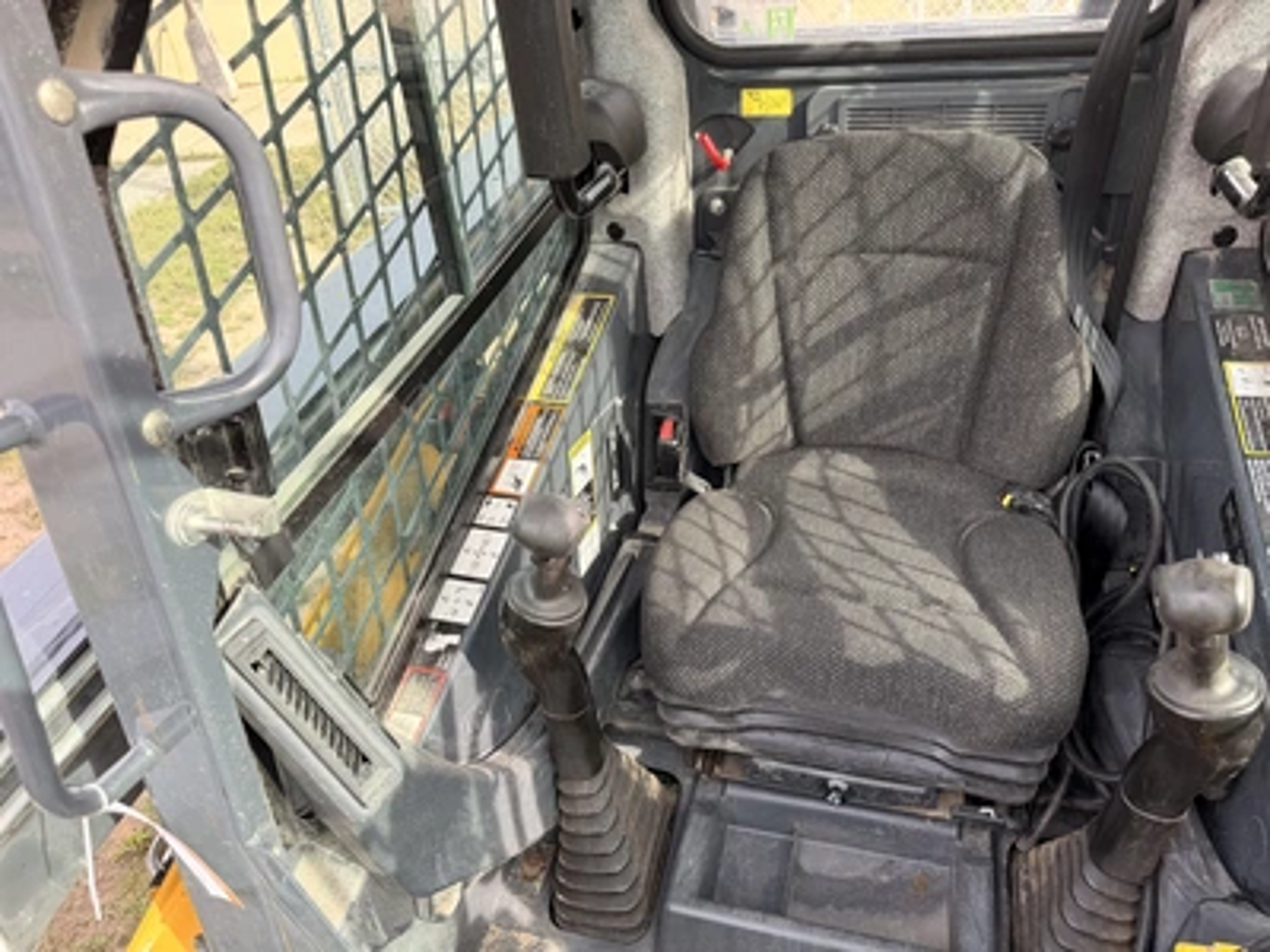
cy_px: 476
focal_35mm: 24
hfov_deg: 71.6
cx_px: 635
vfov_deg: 56.8
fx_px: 881
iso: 80
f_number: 1.78
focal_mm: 6.76
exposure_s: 1/421
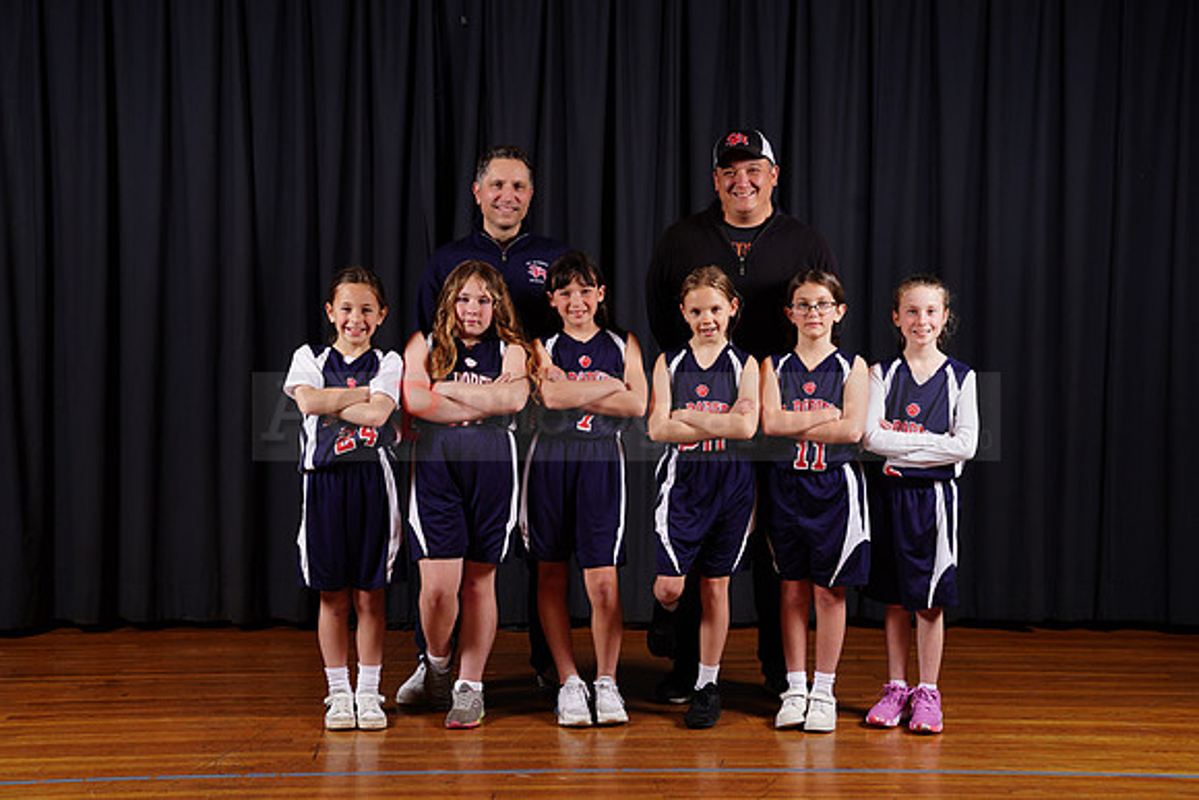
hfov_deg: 32.4
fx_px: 2065
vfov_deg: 21.9
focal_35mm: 62
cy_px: 400
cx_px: 600
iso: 200
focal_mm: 62
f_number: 5.6
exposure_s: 1/200
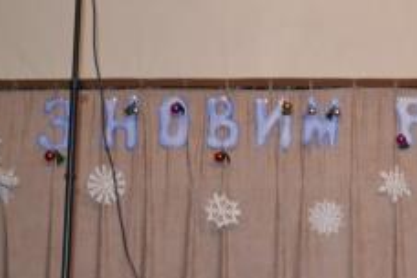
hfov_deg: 17.0
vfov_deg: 11.6
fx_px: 1367
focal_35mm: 118
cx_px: 397
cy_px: 67
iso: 3200
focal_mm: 40
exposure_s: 1/60
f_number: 5.3
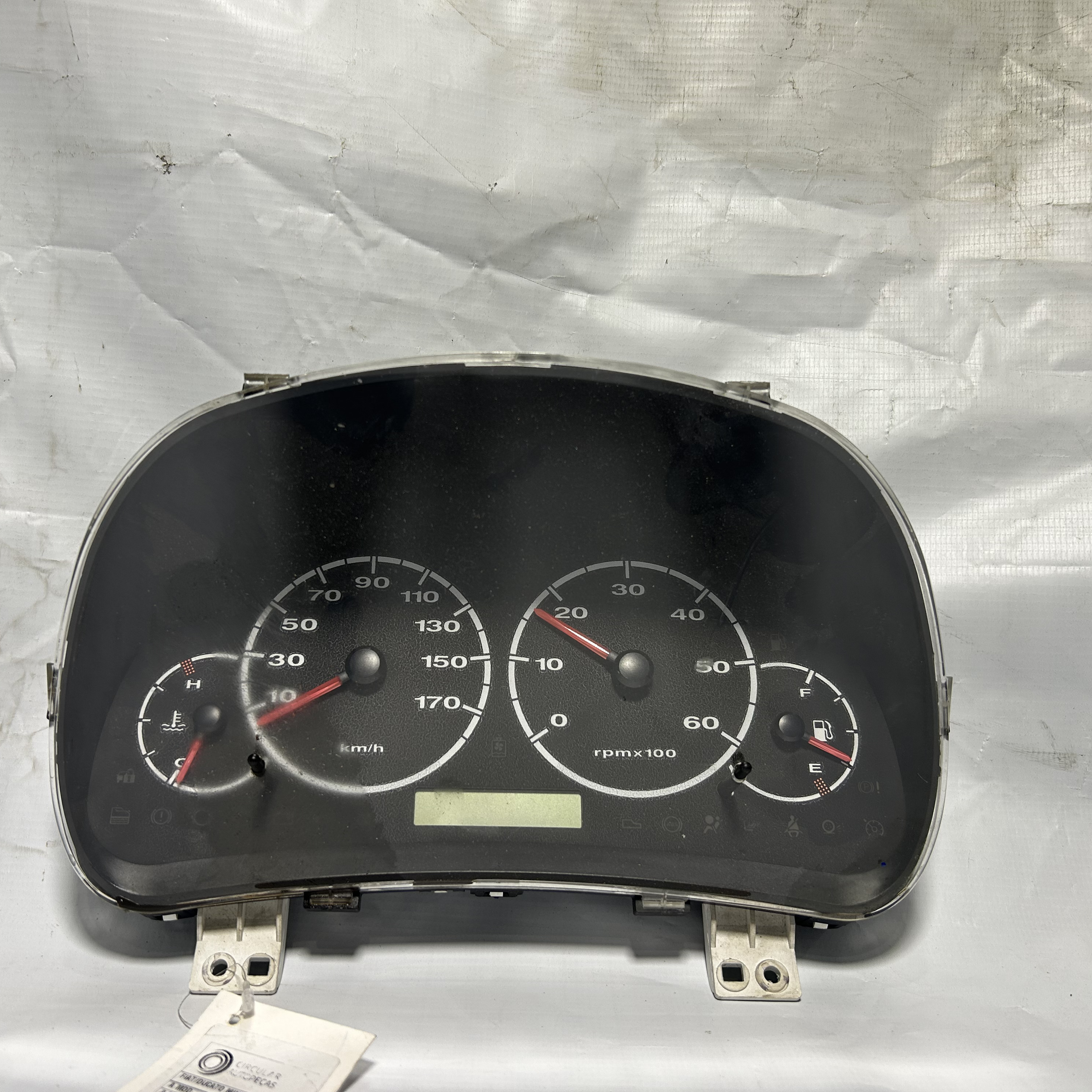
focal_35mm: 31
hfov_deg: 52.5
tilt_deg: -3.2
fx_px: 1106
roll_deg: -1.7
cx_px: 504
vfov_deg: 52.5
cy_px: 552
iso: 50
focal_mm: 5.7
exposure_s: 1/539
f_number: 1.5
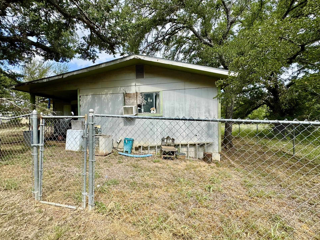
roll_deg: +0.0
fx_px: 139
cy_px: 119
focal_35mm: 15
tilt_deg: -1.0
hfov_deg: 98.0
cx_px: 149
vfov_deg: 81.8
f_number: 2.2
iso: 50
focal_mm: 2.22
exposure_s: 1/1048
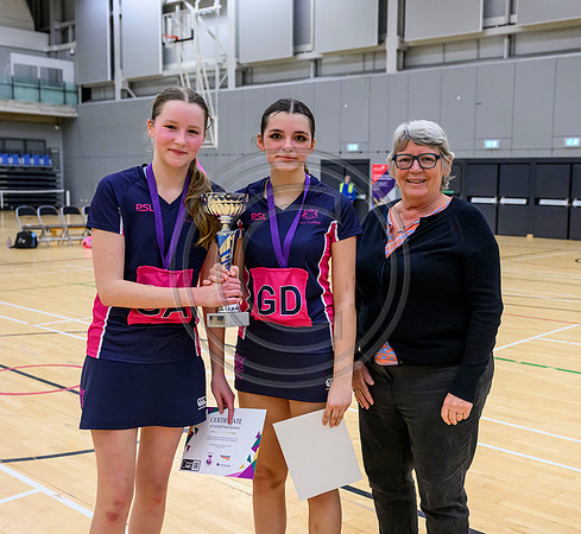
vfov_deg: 38.4
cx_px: 342
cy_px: 267
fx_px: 769
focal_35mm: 42
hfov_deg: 41.3
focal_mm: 34.5
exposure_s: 1/500
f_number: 4
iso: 6400
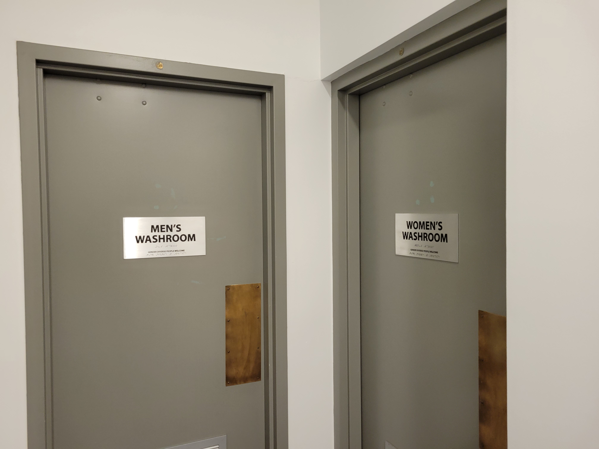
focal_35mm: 26
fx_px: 450
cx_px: 300
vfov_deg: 53.1
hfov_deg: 67.3
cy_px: 224
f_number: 1.8
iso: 200
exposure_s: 1/60
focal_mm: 5.4
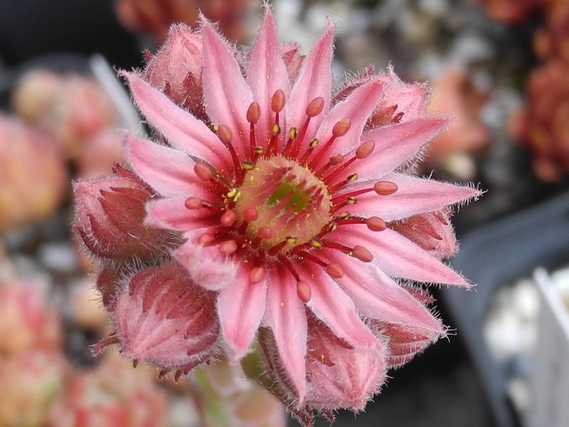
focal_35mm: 28
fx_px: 460
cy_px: 214
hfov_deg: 63.4
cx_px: 284
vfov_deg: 49.7
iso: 100
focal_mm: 6
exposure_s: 1/250
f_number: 2.8
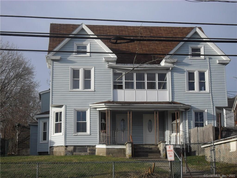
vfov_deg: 22.3
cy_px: 89
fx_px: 452
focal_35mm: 66
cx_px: 118
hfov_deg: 29.4
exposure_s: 1/750
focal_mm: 11.7
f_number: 4.6
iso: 100
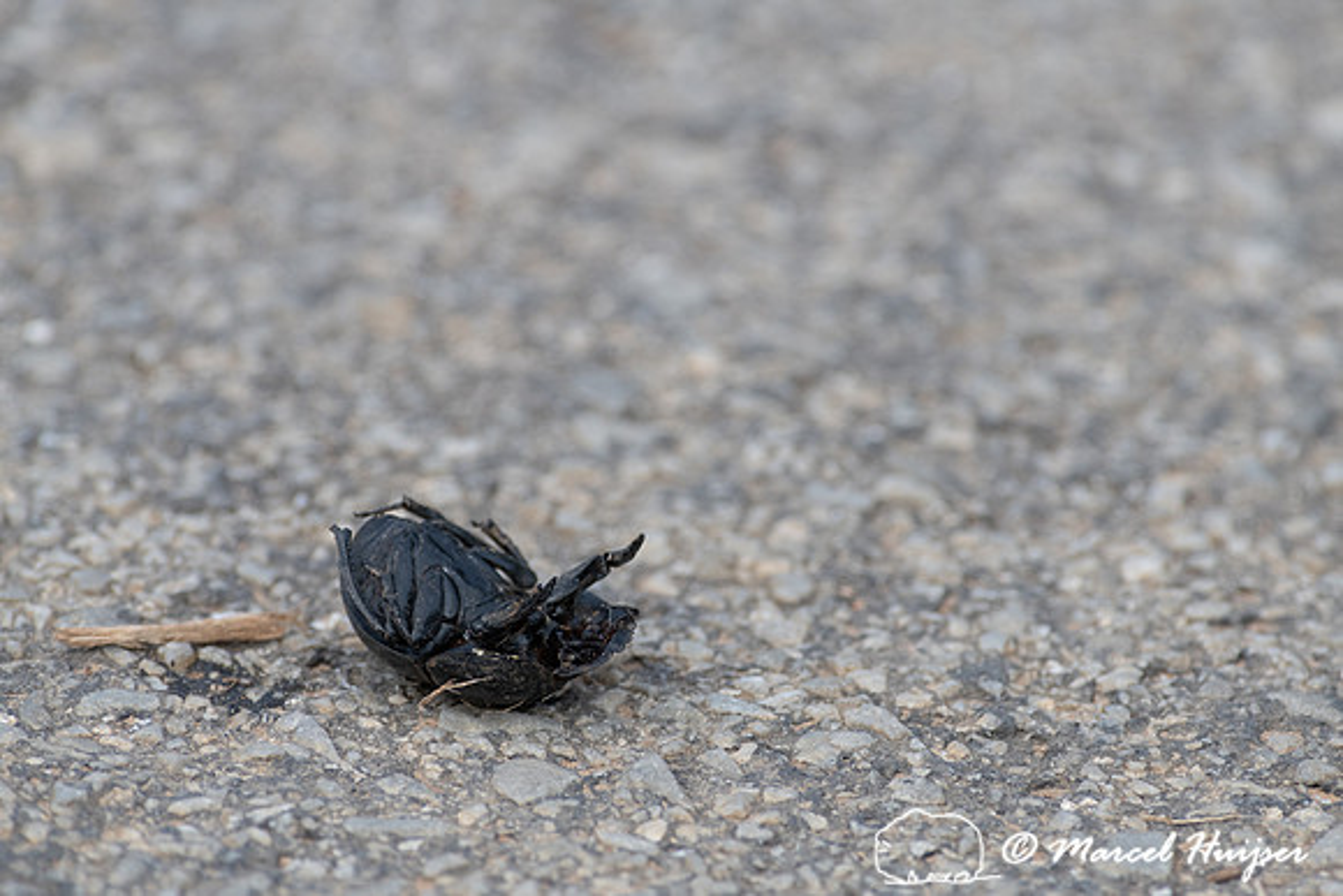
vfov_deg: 2.2
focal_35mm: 626
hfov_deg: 3.3
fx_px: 23366
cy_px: 468
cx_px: 701
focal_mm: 600
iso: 800
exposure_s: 1/1000
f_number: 9
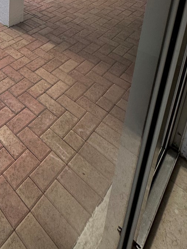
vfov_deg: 41.9
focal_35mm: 33
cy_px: -34
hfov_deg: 38.6
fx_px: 238
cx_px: 4
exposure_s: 1/99
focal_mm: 2.22
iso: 64
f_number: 2.2
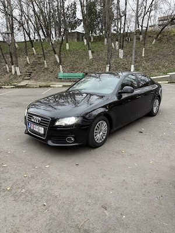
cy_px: 116
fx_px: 162
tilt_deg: -15.6
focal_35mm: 24
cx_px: 88
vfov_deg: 71.6
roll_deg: +0.1
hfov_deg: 56.8
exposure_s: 1/99
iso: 160
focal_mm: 6.76
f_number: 1.78
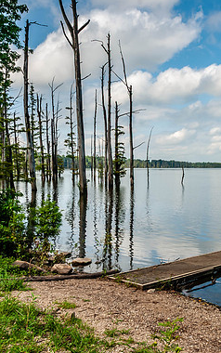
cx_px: 191
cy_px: 177
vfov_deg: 47.2
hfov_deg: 29.5
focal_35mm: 42
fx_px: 404
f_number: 11
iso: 100
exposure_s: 1/100
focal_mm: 18
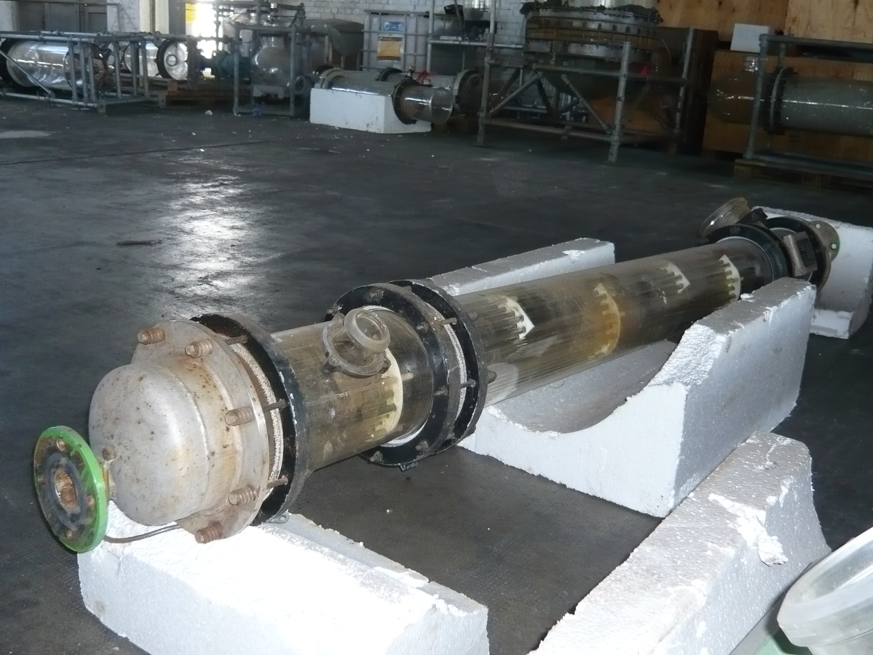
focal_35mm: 35
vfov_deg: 40.7
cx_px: 436
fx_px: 883
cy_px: 328
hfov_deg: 52.6
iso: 200
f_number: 2.8
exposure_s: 1/30
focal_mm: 4.6
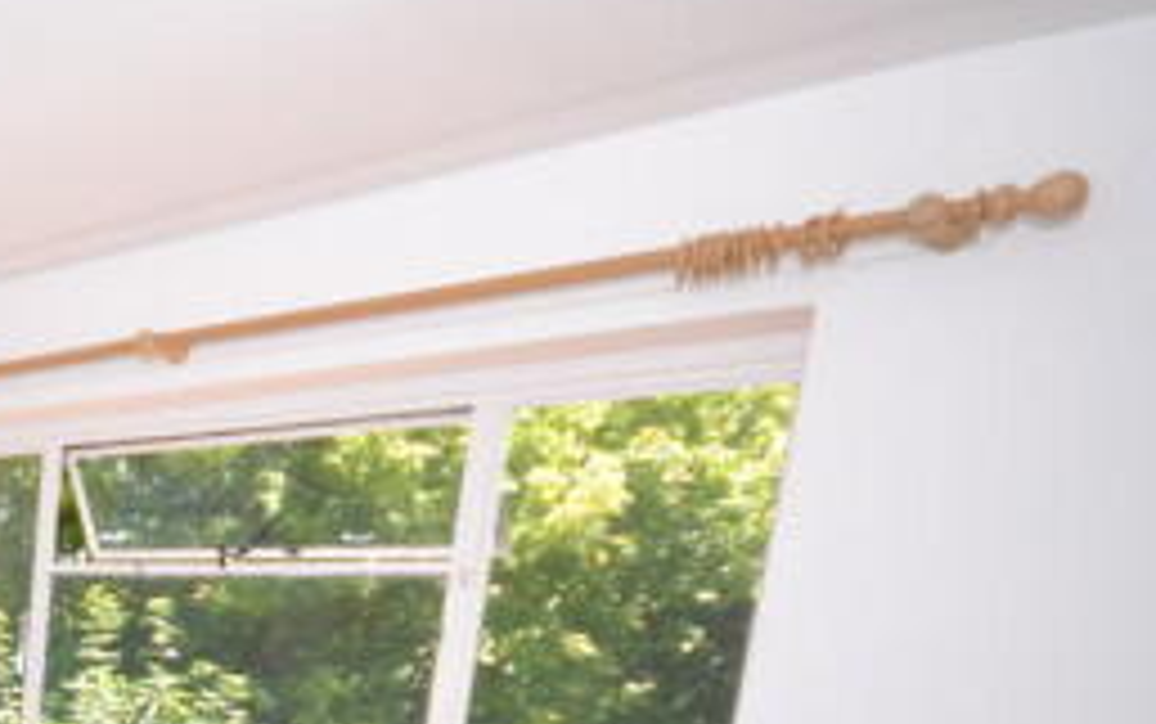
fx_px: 1229
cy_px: 843
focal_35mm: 39
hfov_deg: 37.5
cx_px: -245
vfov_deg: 28.9
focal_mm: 10
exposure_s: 1/125
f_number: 5.6
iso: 180
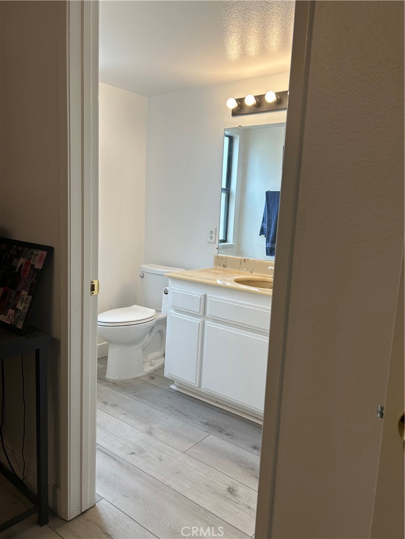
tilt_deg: -9.8
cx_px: 202
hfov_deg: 53.1
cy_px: 270
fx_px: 406
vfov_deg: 67.3
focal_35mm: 26
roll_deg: -3.0
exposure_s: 1/121
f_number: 1.5
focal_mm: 5.7
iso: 32
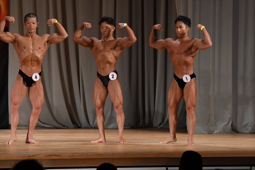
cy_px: 85
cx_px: 128
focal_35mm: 225
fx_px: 1593
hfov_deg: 9.2
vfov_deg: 6.1
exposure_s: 1/400
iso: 3200
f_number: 5.6
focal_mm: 150
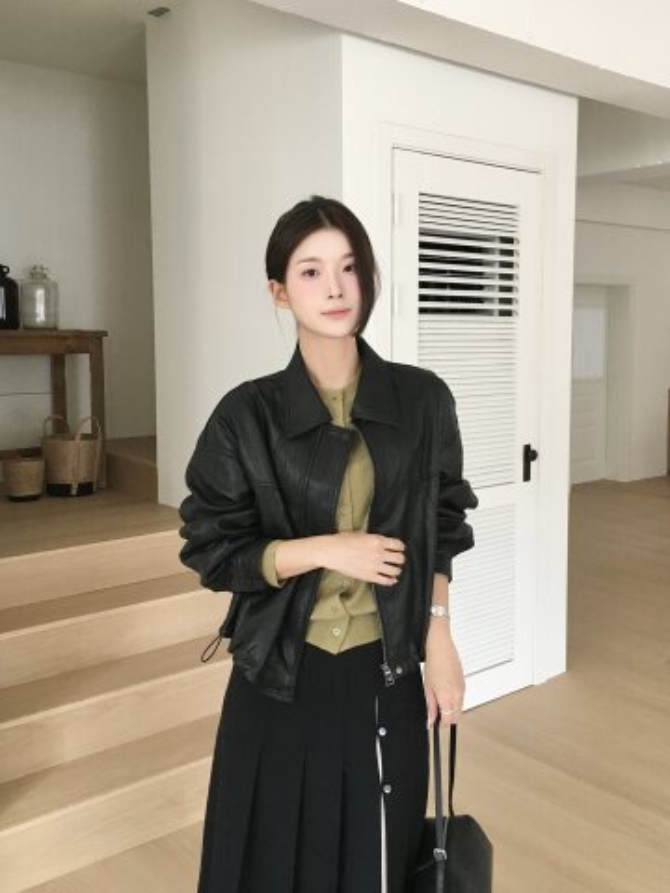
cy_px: 446
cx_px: 335
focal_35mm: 29
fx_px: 748
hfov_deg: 48.2
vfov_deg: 61.7
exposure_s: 1/30
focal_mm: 4.15
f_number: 2.2
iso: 40
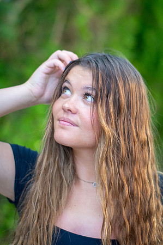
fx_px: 648
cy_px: 112
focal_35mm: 95
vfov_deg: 21.4
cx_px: 84
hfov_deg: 14.3
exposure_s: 1/1250
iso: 2000
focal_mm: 58
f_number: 1.8
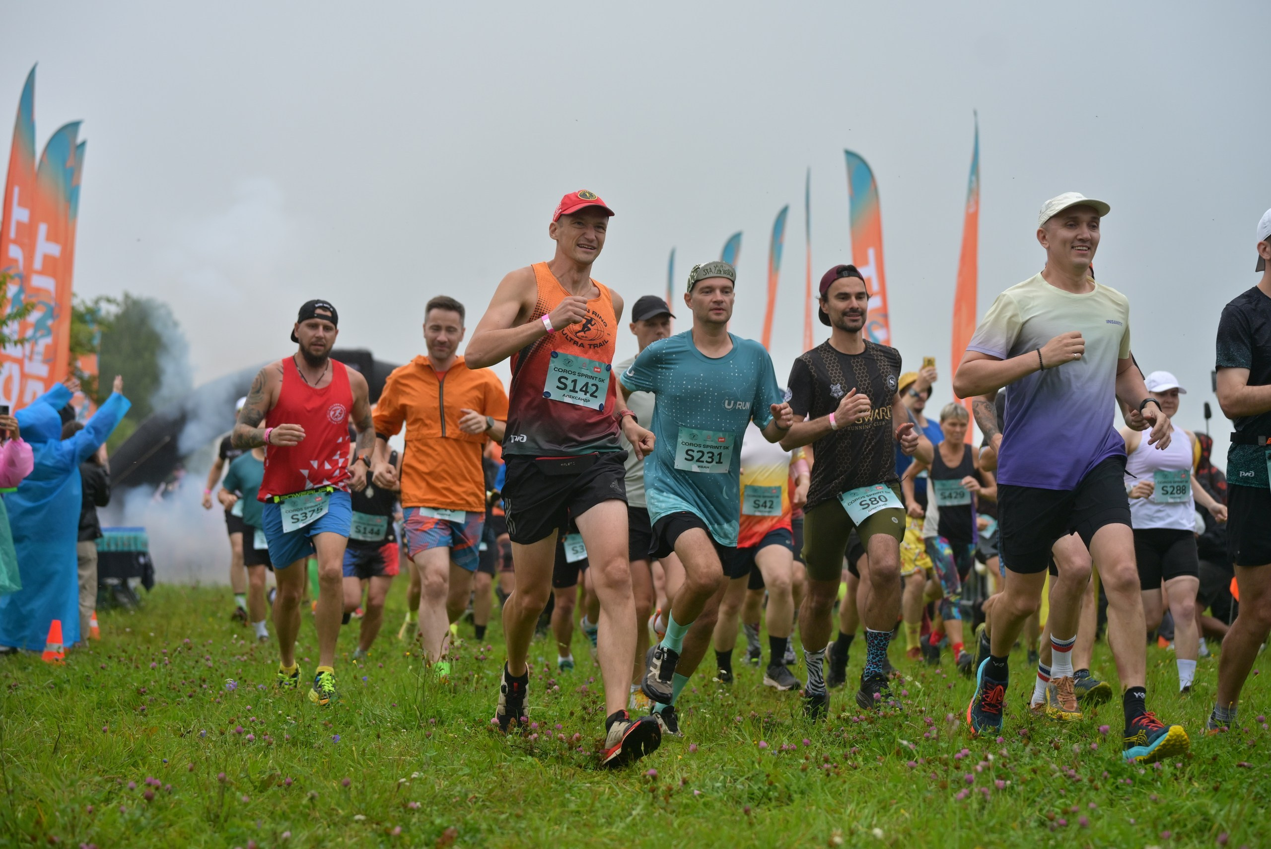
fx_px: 2225
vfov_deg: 21.6
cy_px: 424
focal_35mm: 63
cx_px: 636
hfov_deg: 31.9
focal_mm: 63
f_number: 2.8
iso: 400
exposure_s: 1/1250
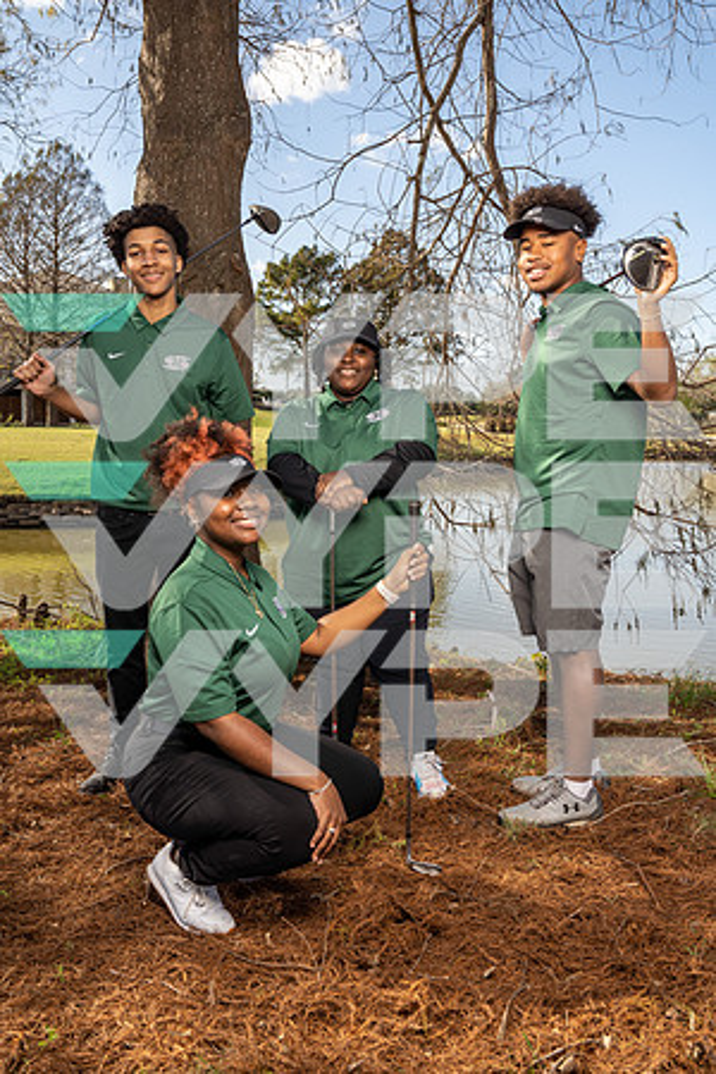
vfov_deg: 57.2
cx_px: 358
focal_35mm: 33
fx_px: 984
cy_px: 537
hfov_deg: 40.0
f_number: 8
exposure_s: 1/250
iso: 125
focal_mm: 33
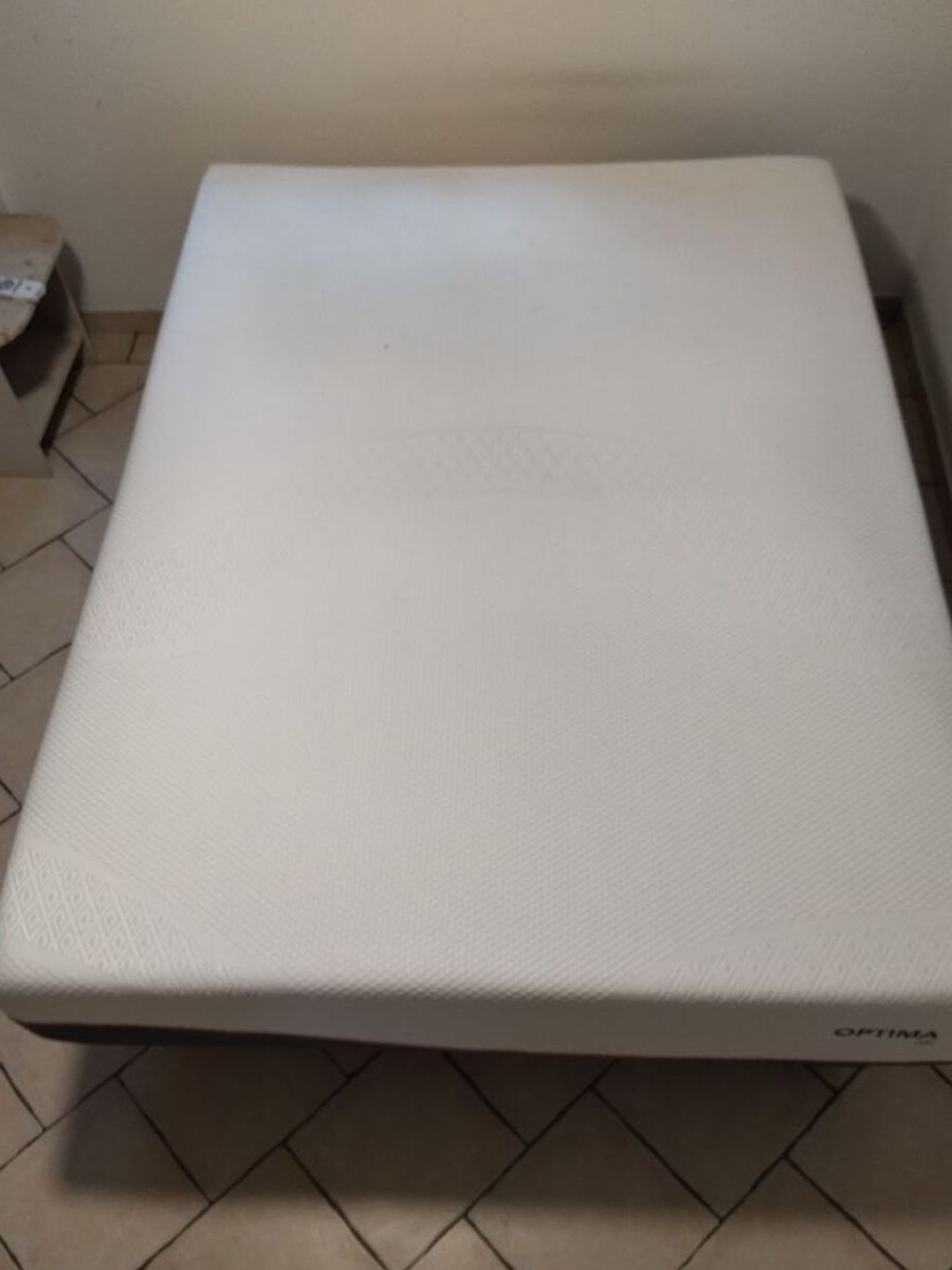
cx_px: 469
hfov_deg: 44.2
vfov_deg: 56.7
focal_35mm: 32
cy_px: 689
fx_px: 1173
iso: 320
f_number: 1.8
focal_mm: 3.96
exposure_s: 1/33.3
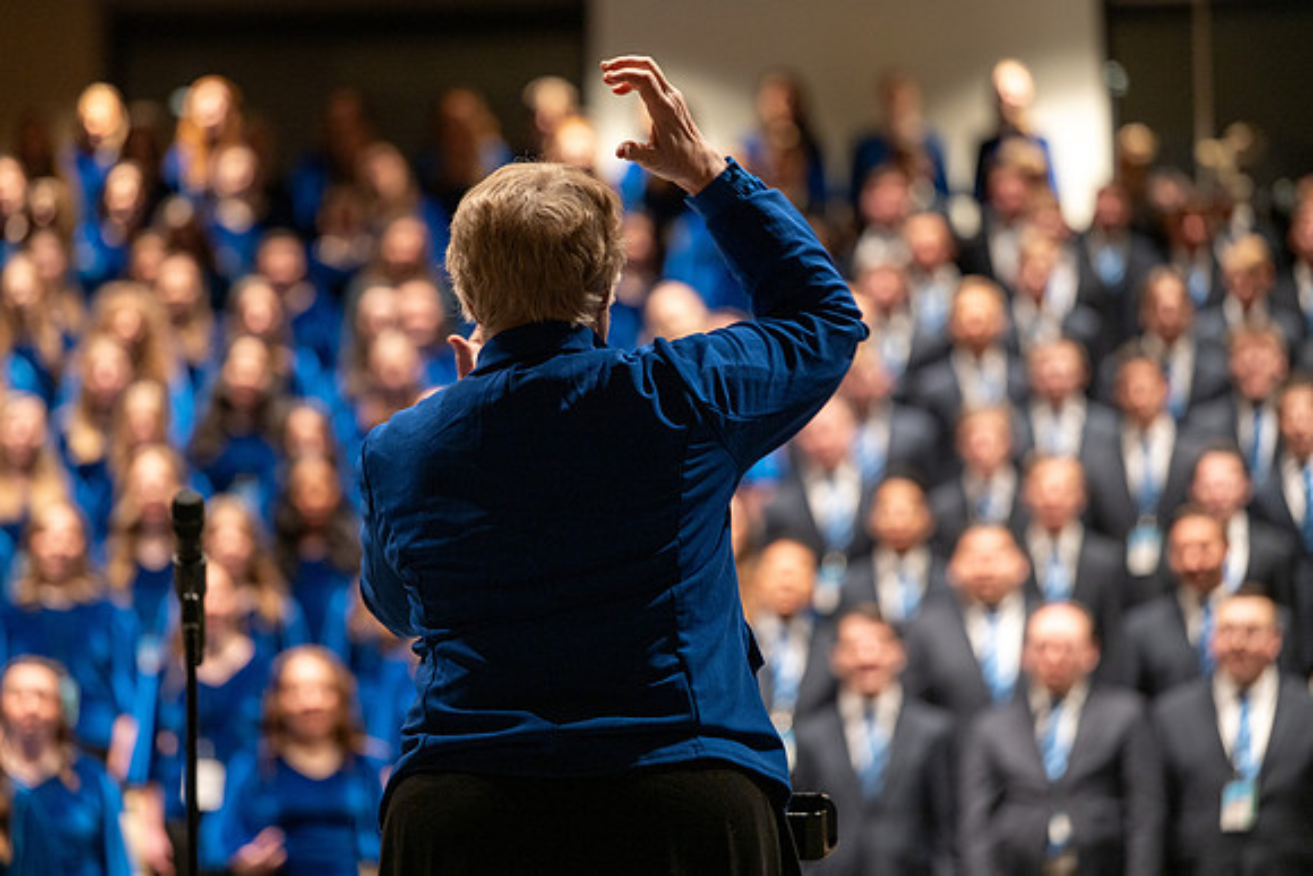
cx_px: 603
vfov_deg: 10.6
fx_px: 4733
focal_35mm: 130
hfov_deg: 15.8
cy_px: 402
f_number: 2.8
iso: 640
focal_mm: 120
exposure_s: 1/40
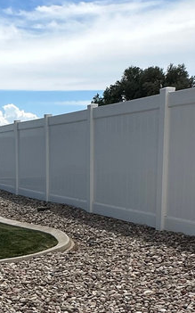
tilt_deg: -10.8
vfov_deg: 30.5
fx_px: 553
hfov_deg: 18.0
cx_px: -88
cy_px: 268
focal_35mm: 65
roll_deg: +1.2
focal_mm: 2.22
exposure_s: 1/3509
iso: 50
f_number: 2.2
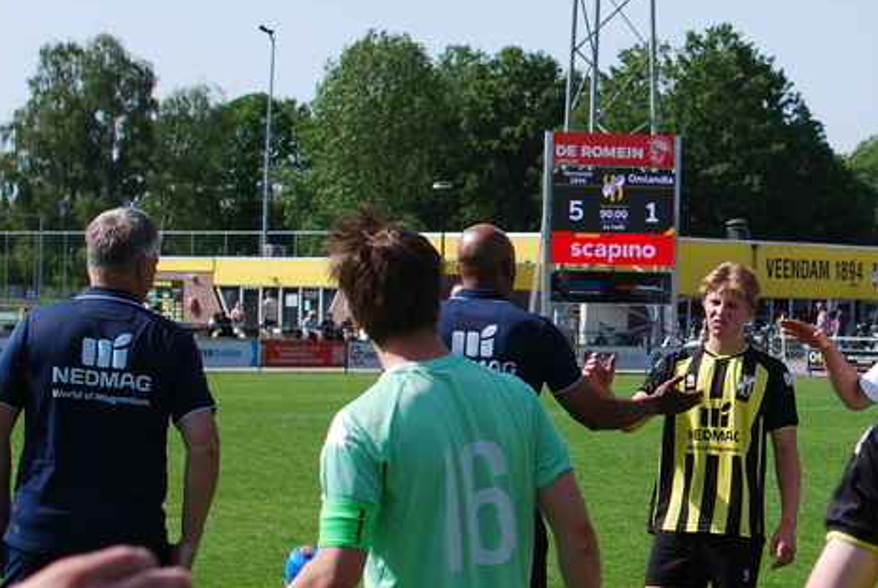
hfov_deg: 17.7
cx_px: 865
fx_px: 2762
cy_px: 288
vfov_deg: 12.2
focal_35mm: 113
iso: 110
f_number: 4
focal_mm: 35
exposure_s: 1/1000
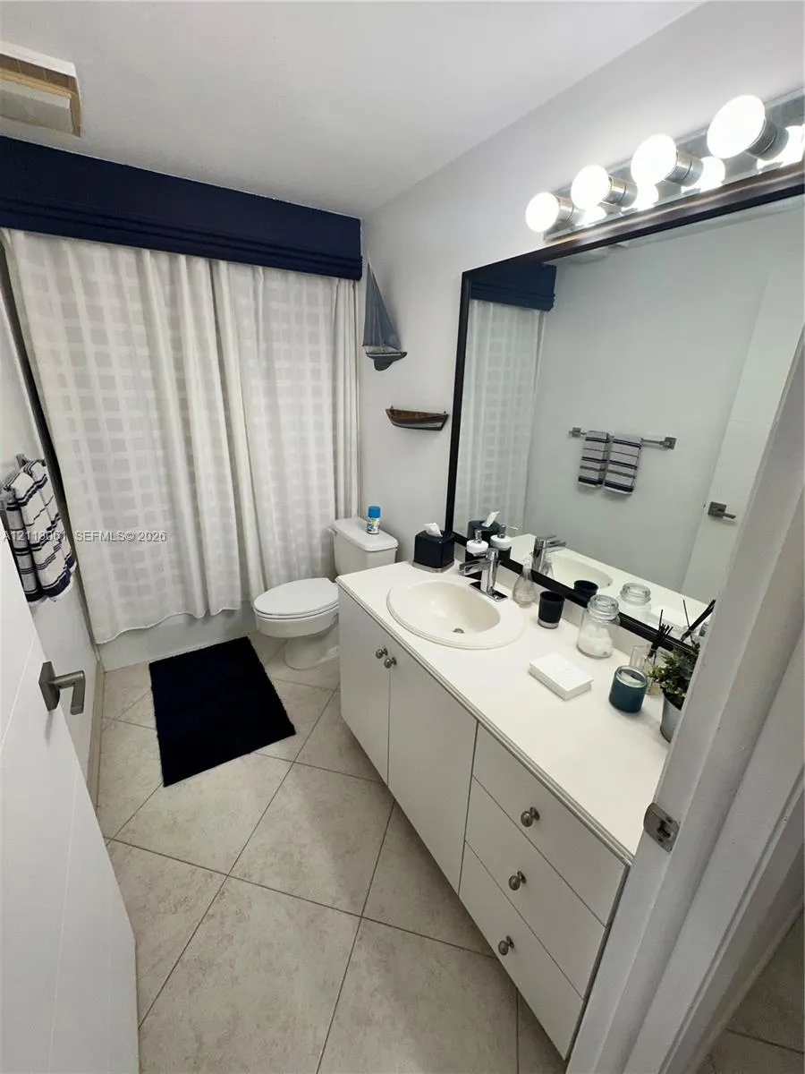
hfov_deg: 85.7
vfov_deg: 102.1
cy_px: 537
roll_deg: -1.9
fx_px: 434
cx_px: 402
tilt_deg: -19.3
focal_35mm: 14
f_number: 2.2
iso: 80
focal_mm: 2.22
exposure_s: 1/120
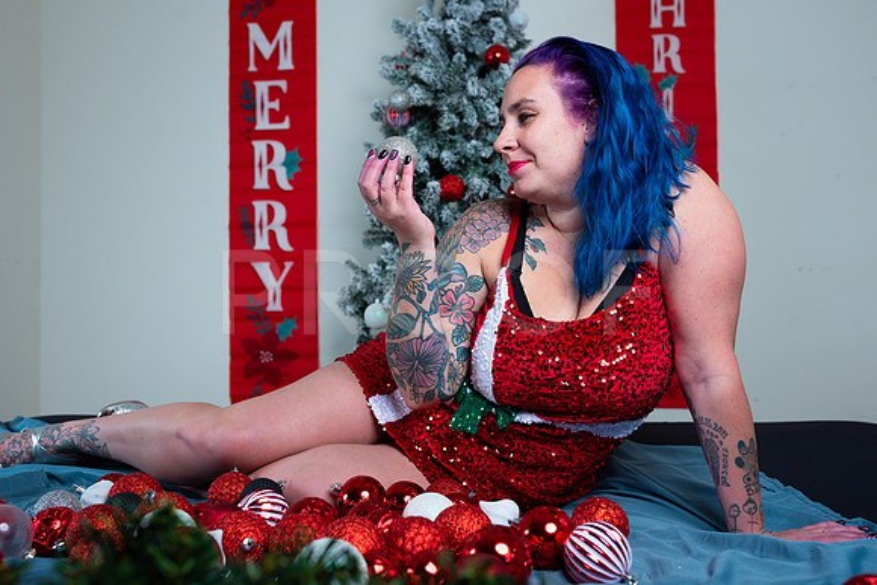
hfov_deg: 54.4
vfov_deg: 37.9
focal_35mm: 35
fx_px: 853
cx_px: 438
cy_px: 292
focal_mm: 35
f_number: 5
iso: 400
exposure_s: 1/640
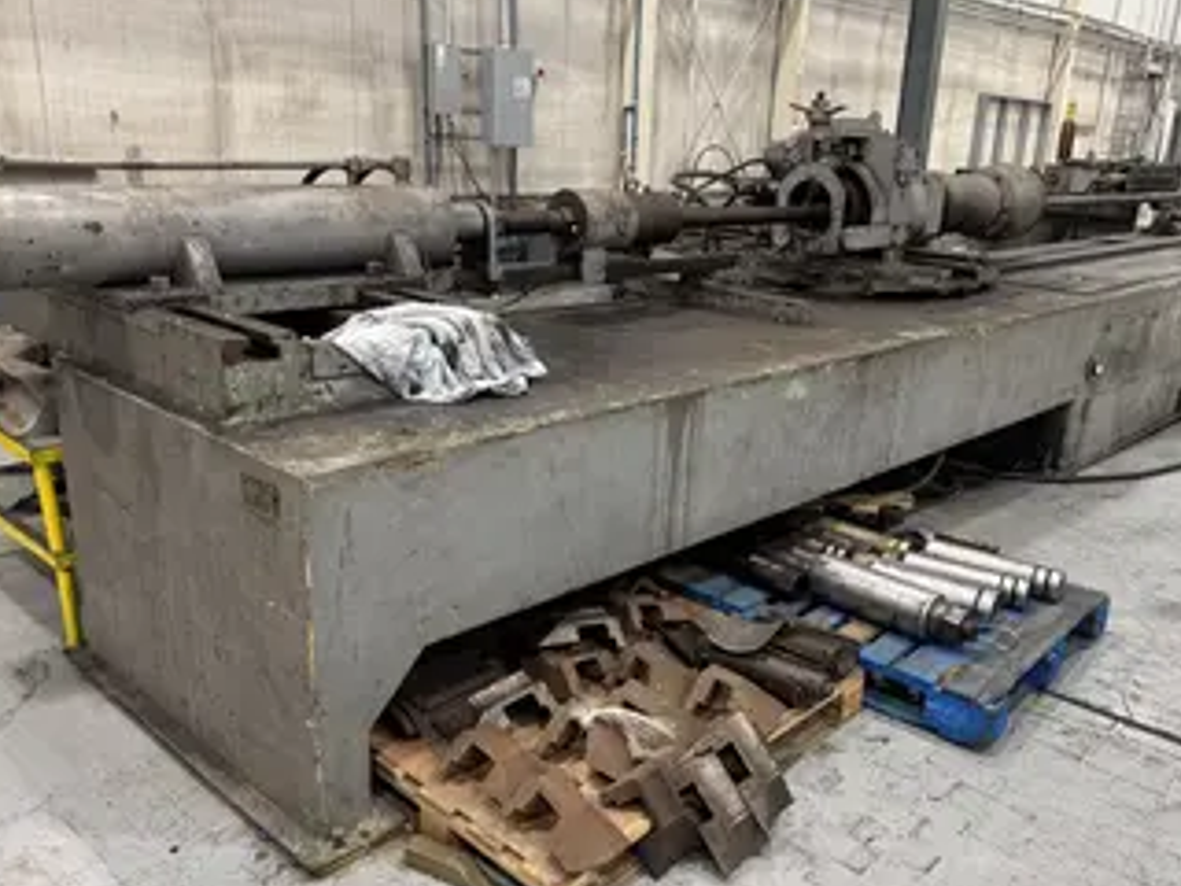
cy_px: 495
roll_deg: -3.5
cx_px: 653
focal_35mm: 30
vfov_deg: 46.7
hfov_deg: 59.8
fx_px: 1024
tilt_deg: -20.1
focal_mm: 6.76
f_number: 1.78
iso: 200
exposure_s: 1/60
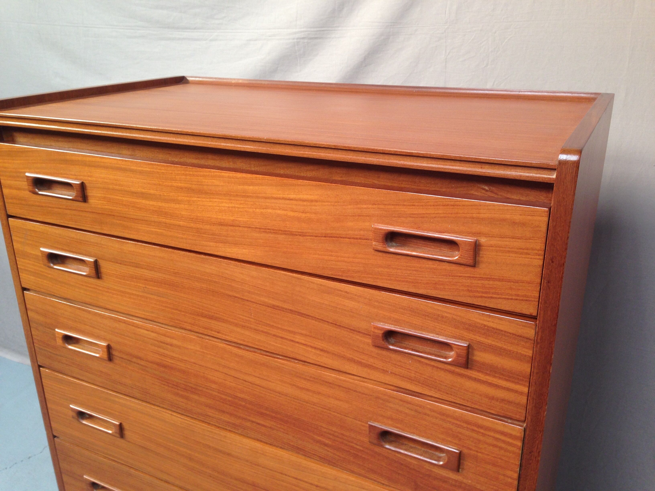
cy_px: 246
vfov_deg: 42.9
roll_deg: +0.3
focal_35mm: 33
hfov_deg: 55.4
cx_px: 328
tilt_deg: -21.3
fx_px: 624
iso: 50
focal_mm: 4.12
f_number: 2.4
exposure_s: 1/20
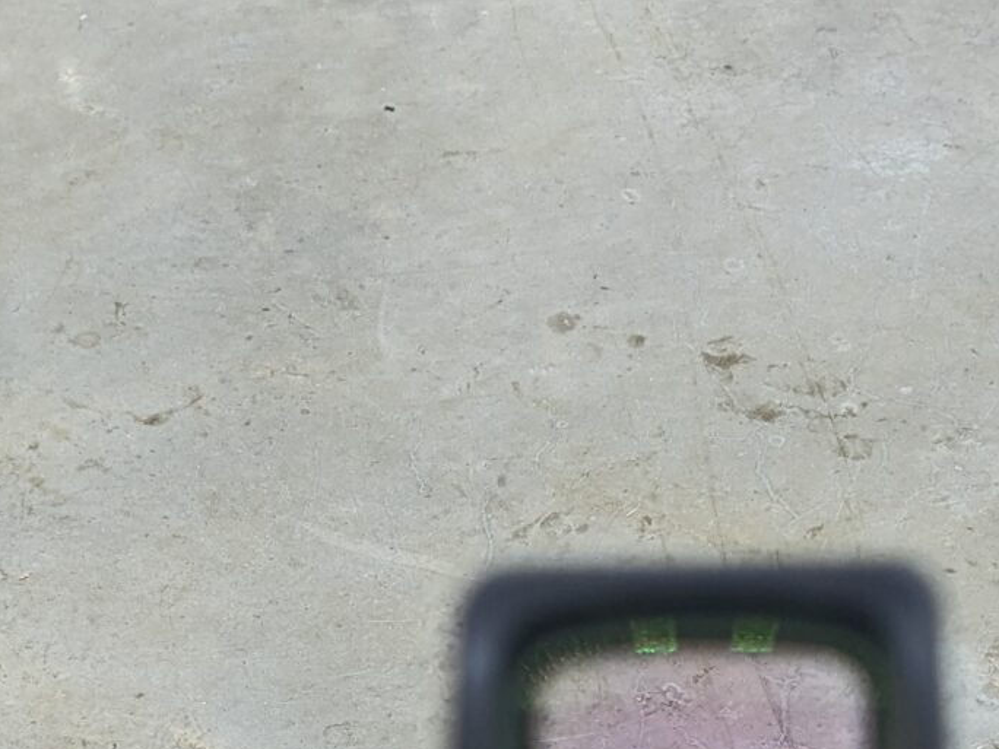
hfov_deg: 19.4
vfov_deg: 14.1
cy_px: 956
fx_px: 2915
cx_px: 299
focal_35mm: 101
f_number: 1.73
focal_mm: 4.38
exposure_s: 1/60
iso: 75
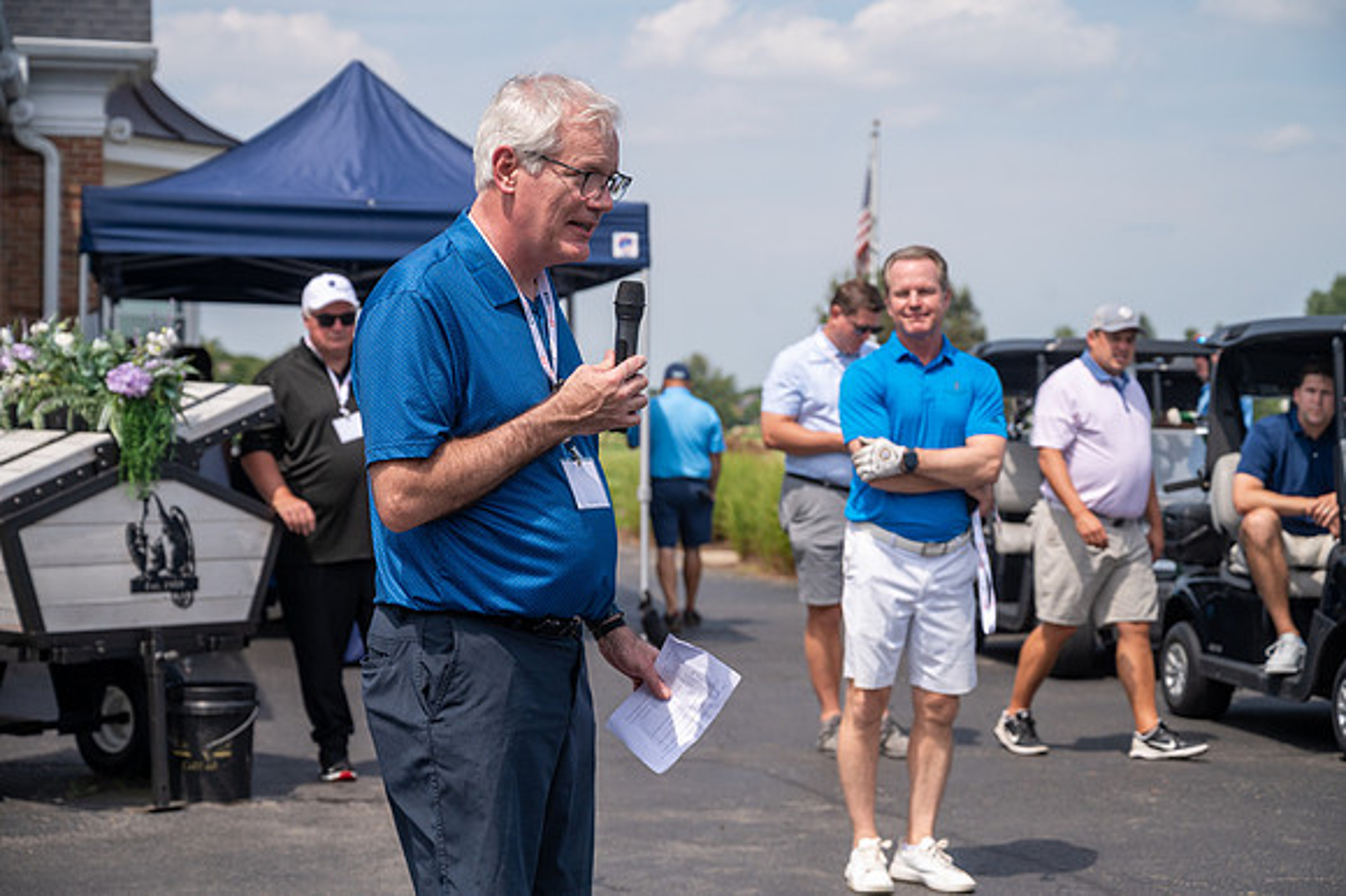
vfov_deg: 19.4
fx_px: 2616
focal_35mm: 70
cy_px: 448
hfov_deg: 28.9
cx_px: 673
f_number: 5
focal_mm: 70
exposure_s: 1/2000
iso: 250
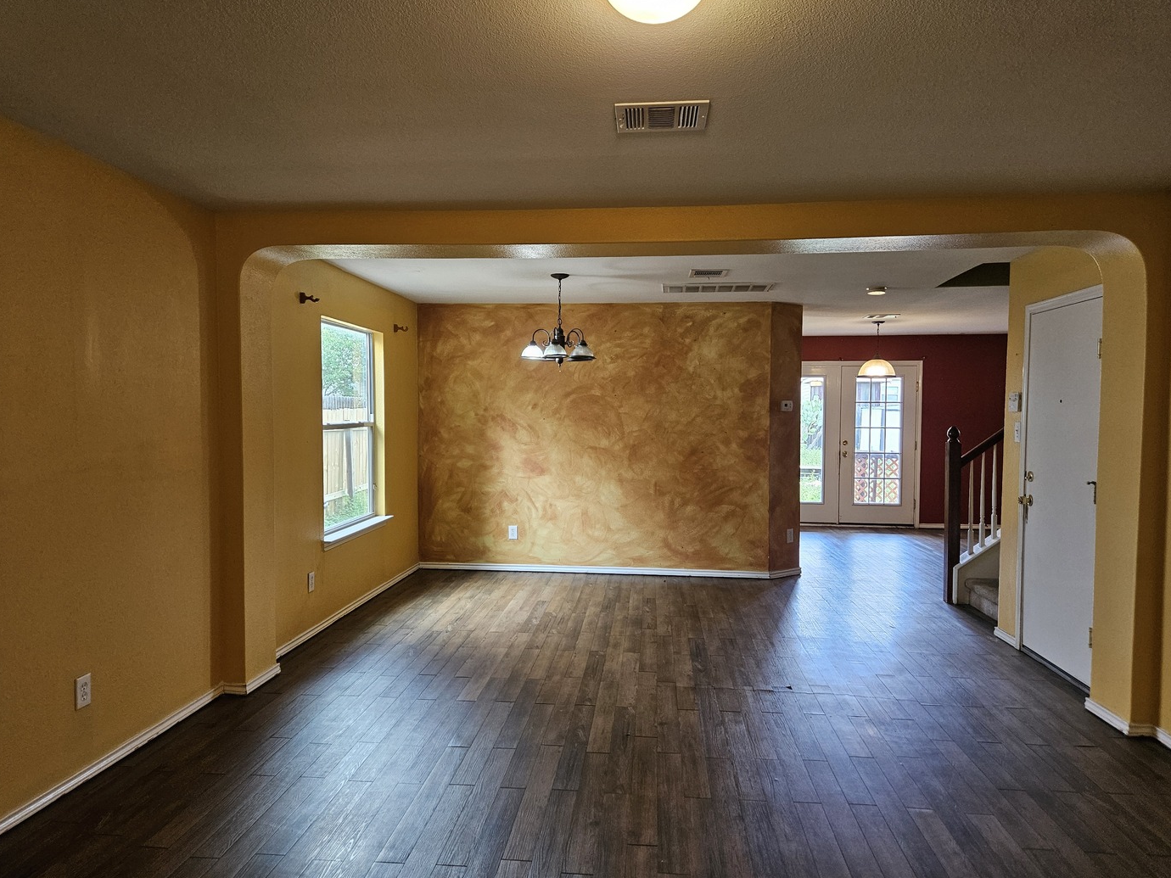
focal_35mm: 24
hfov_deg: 71.6
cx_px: 573
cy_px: 441
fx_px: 812
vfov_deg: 56.8
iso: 250
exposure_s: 1/120
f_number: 1.8
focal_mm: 5.4
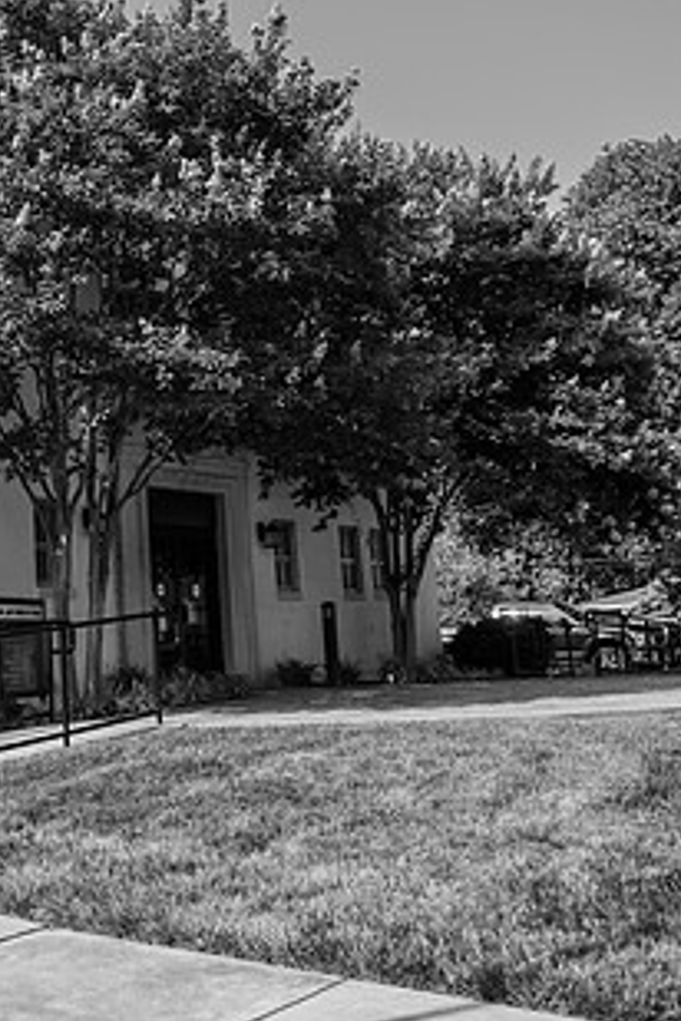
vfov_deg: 43.4
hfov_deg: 28.7
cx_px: 73
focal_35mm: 45
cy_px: 408
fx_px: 1277
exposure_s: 1/1000
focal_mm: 24
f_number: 2.8
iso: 100
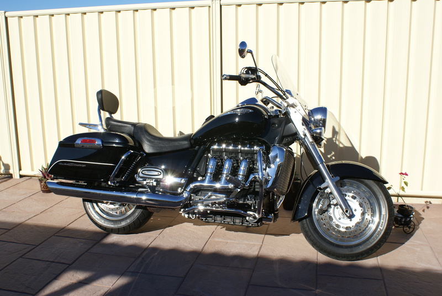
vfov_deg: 37.0
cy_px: 148
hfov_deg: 53.1
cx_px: 221
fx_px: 443
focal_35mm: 36
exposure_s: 1/200
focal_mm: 24
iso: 100
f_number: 10
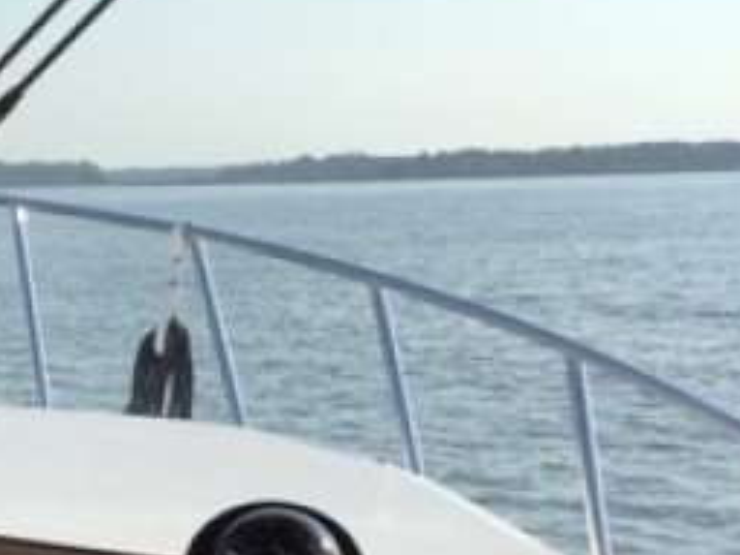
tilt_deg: -9.6
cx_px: -157
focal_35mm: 91
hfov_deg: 20.1
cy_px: 549
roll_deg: -1.2
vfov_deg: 15.9
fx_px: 1944
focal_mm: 4.15
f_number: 2.2
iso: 32
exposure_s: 1/1799
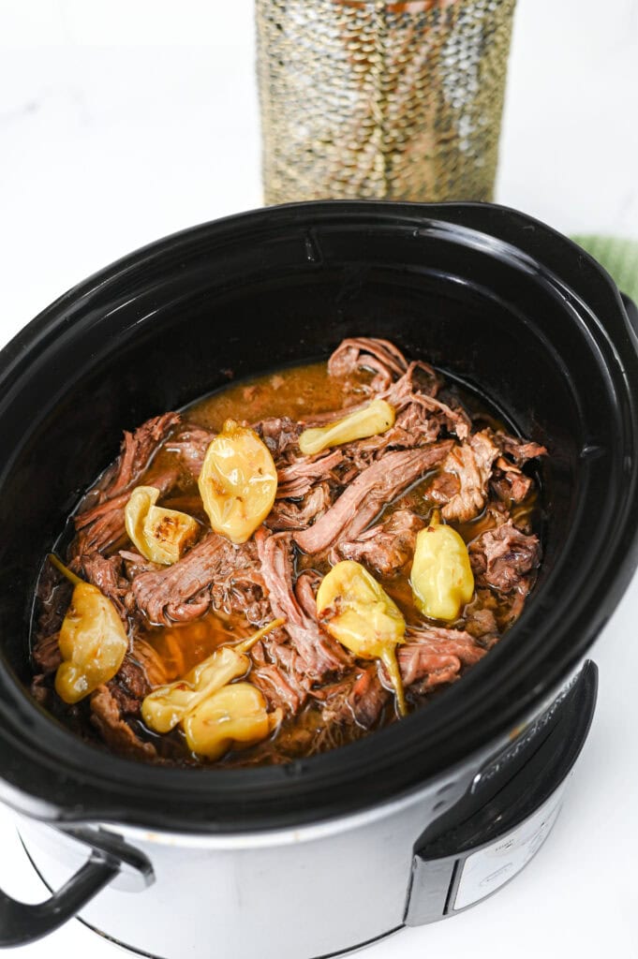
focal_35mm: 50
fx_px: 1331
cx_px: 319
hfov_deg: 26.9
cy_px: 480
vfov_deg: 39.6
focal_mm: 50
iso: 800
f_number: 4
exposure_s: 1/125
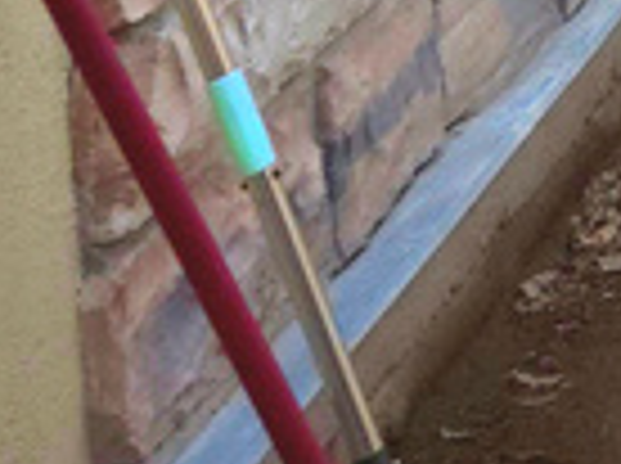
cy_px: -978
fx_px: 3062
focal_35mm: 171
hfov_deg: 10.5
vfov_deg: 7.5
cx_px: 1292
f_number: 1.8
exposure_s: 1/357
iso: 50
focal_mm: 5.4
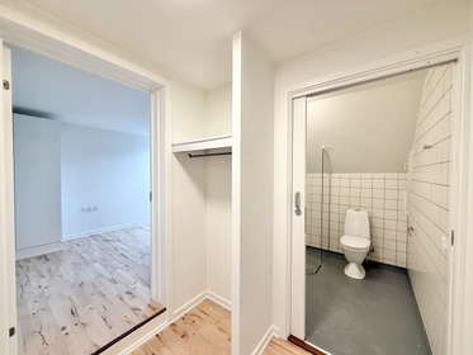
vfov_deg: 85.7
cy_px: 178
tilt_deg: -1.2
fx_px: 191
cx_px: 236
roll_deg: +0.7
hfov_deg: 102.0
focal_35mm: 14
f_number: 2.2
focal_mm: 2.22
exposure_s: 1/100
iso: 200
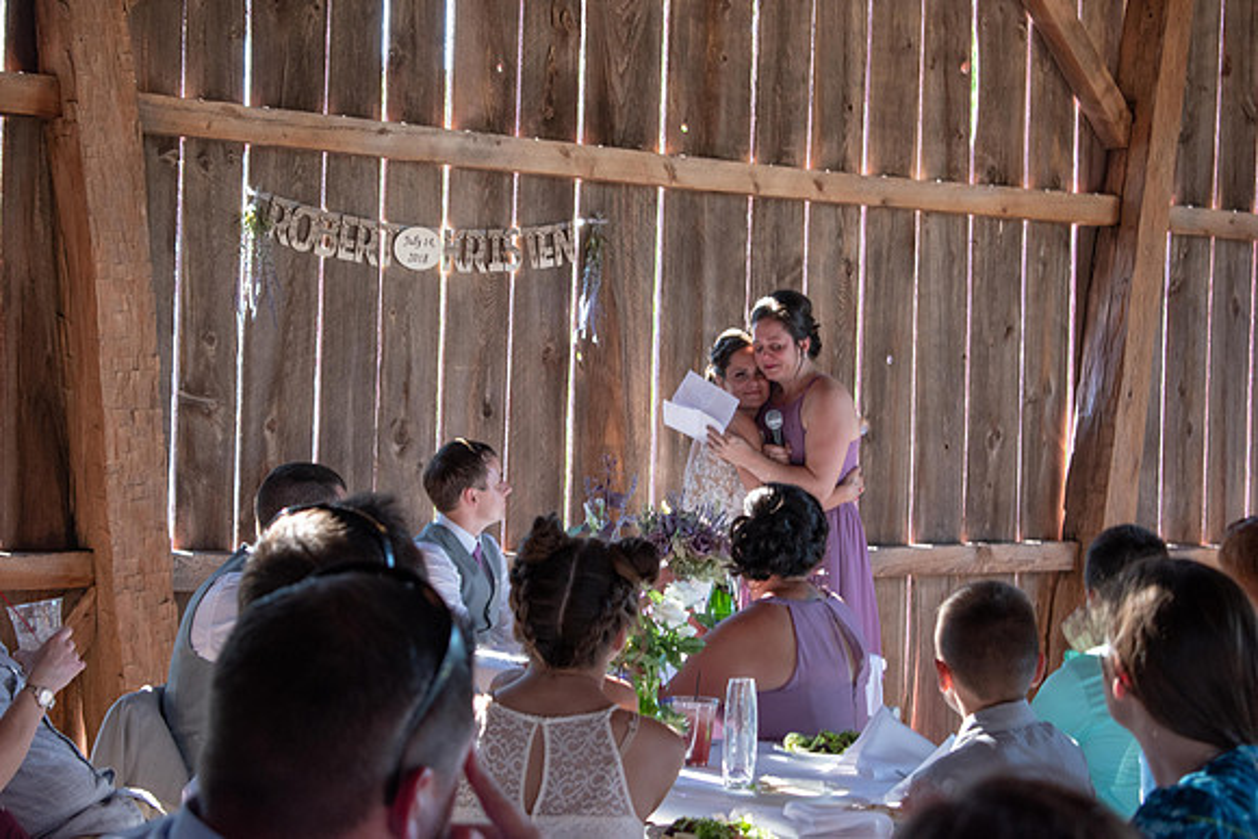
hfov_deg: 24.6
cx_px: 629
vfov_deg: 16.6
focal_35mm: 82
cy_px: 420
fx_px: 2883
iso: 640
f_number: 5.6
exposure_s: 1/60
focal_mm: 55
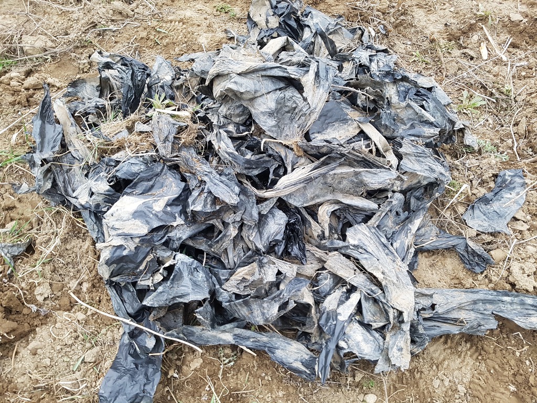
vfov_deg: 53.1
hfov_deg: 67.3
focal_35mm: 26
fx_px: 403
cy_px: 202
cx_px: 268
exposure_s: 1/60
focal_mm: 4.2
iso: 125
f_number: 1.7
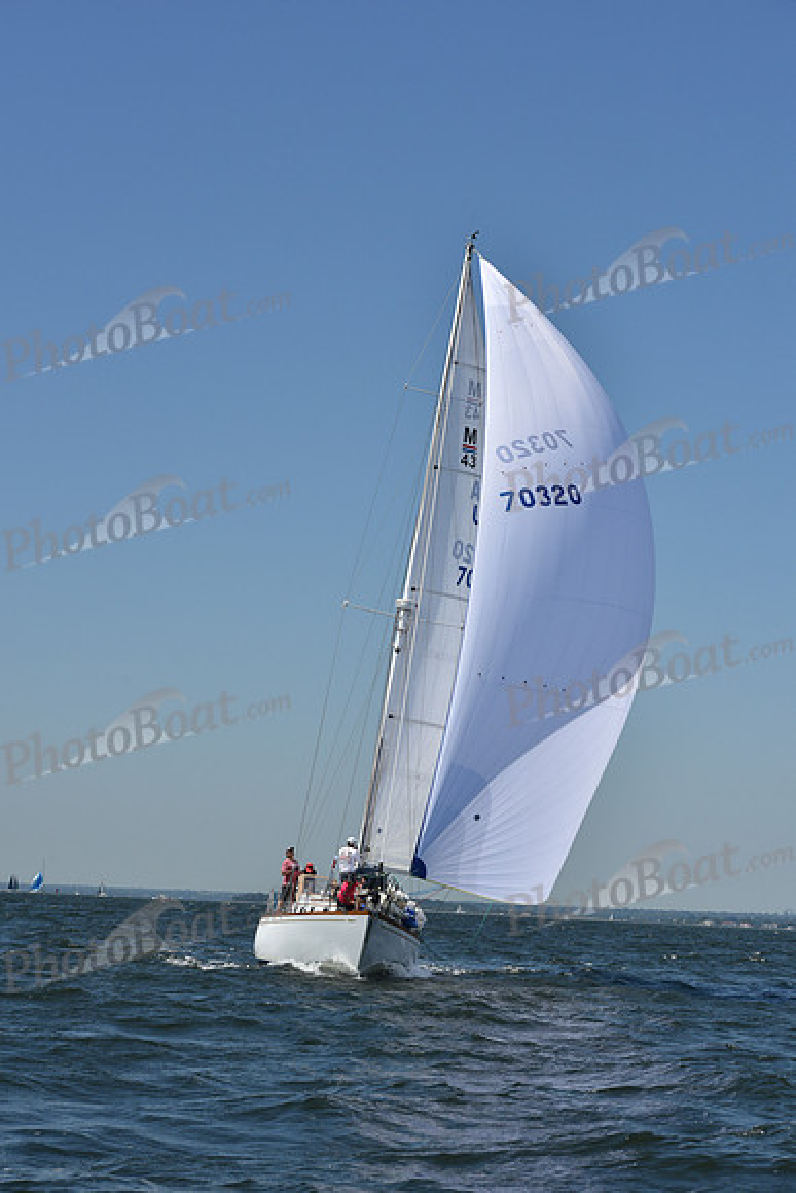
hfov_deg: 17.5
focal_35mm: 78
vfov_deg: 26.0
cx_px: 398
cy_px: 596
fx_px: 2585
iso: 250
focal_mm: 78
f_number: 9
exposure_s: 1/1250
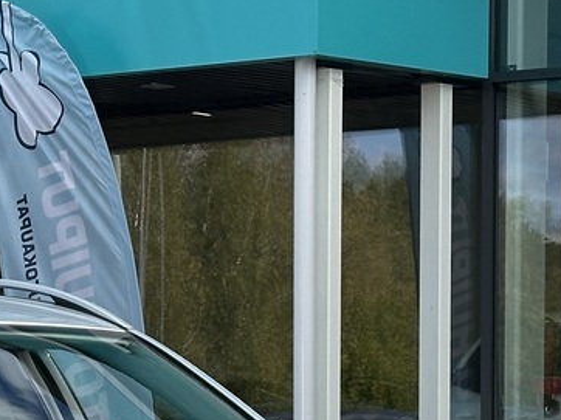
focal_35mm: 191
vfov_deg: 7.7
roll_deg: -0.1
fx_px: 3093
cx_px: -3
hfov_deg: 10.3
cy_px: 508
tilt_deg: -1.3
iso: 64
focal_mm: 6.86
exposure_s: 1/2976
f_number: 1.78
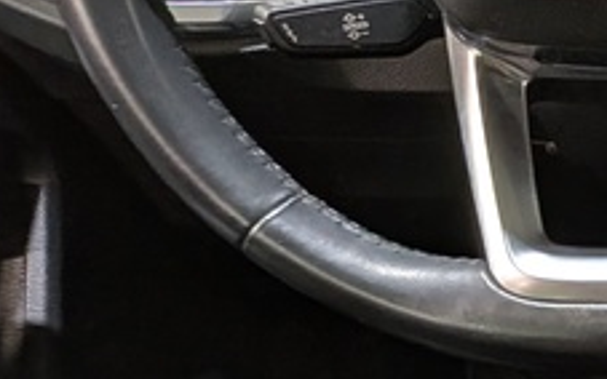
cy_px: 272
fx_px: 1903
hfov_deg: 14.0
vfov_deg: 11.4
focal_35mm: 115
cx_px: 1356
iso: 47
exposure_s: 1/24
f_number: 1.7
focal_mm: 4.53
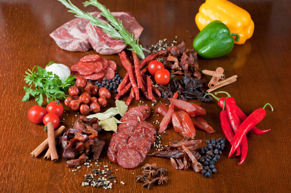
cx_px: 146
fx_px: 485
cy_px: 96
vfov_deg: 22.6
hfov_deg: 33.4
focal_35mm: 60
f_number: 8
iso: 200
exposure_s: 1/160
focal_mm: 60
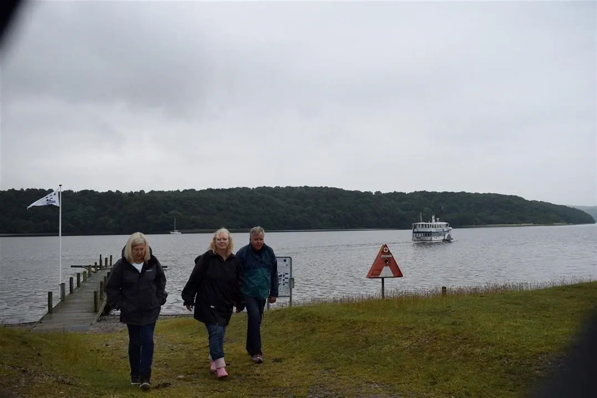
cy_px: 199
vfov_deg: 41.8
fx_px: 523
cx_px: 298
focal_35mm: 32
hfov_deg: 59.5
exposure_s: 1/160
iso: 100
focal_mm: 21
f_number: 6.3
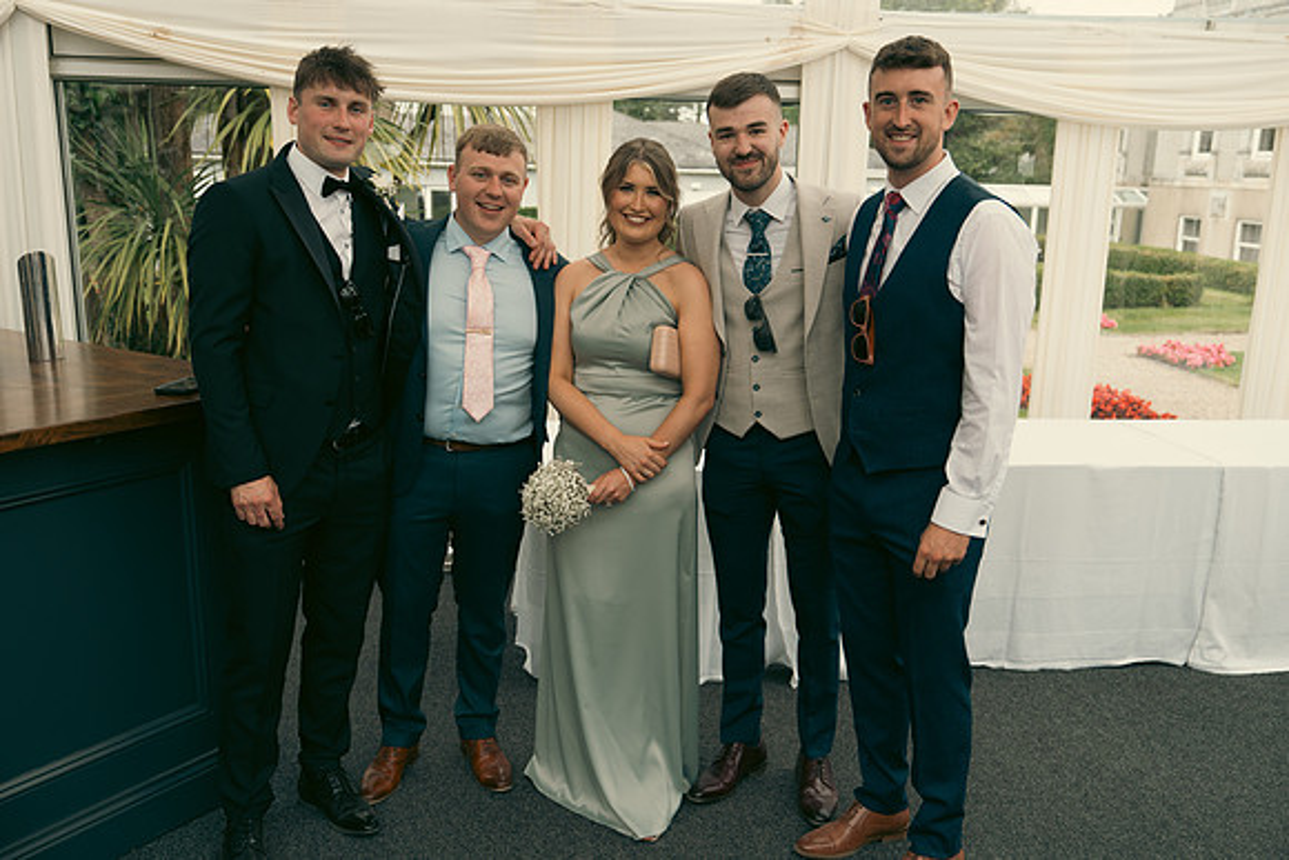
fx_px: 1146
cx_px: 644
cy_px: 430
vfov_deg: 41.1
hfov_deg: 58.7
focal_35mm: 32
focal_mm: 32
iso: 200
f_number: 3.5
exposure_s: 1/250
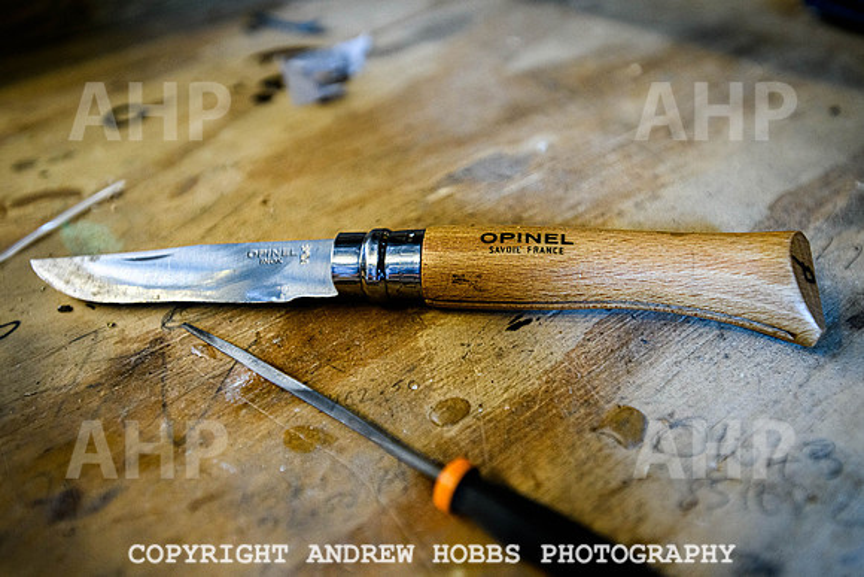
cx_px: 461
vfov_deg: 39.8
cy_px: 263
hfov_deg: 56.9
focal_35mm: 33
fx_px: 797
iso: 1600
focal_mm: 30
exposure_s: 1/125
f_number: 3.2
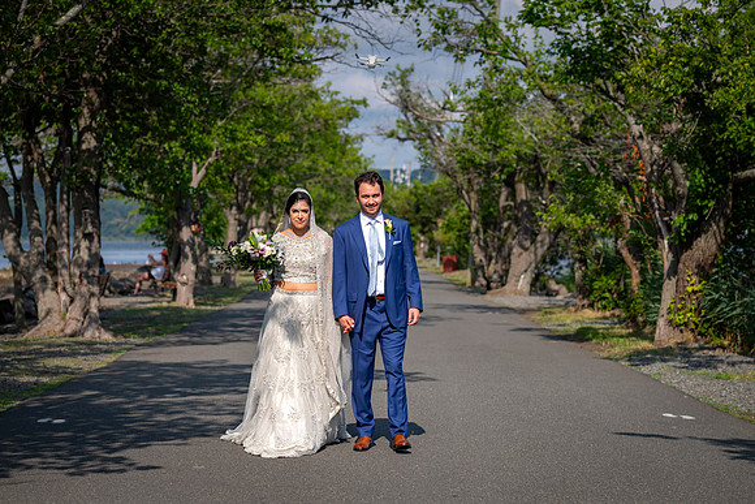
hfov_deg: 22.1
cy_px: 249
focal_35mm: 92
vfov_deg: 14.9
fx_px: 1931
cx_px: 379
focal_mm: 85
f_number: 4
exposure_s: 1/8000
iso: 160
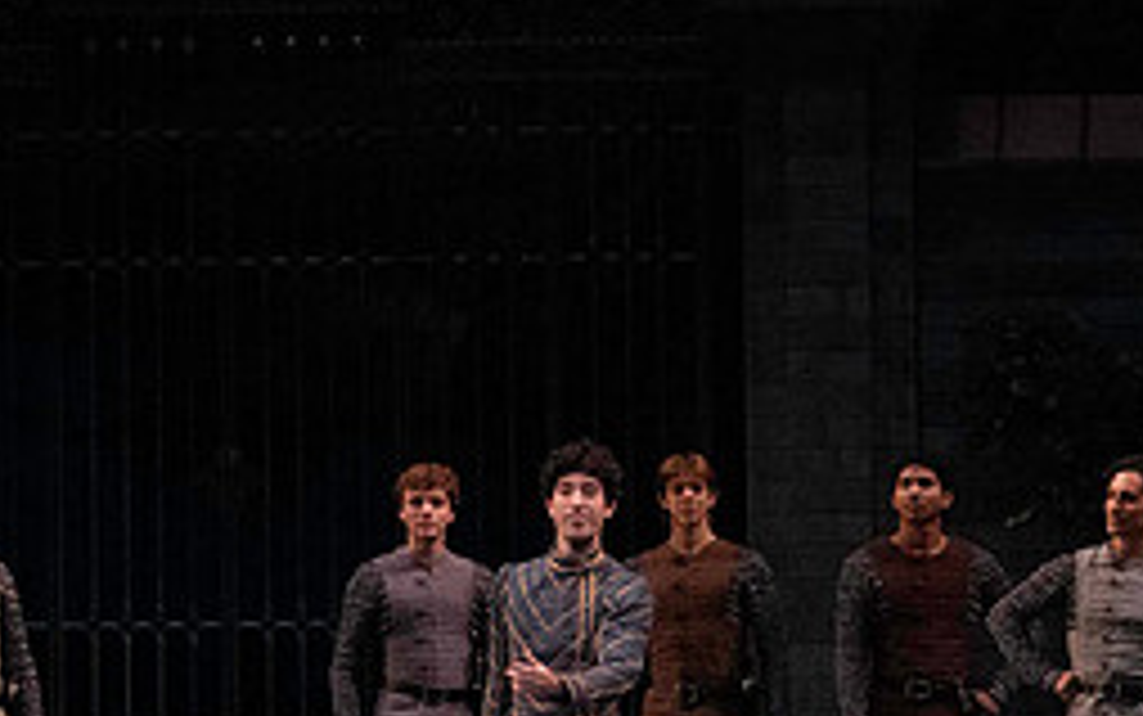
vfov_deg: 4.8
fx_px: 8570
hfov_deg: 7.6
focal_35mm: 275
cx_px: 567
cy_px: 313
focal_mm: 118
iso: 20000
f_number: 14
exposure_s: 1/400
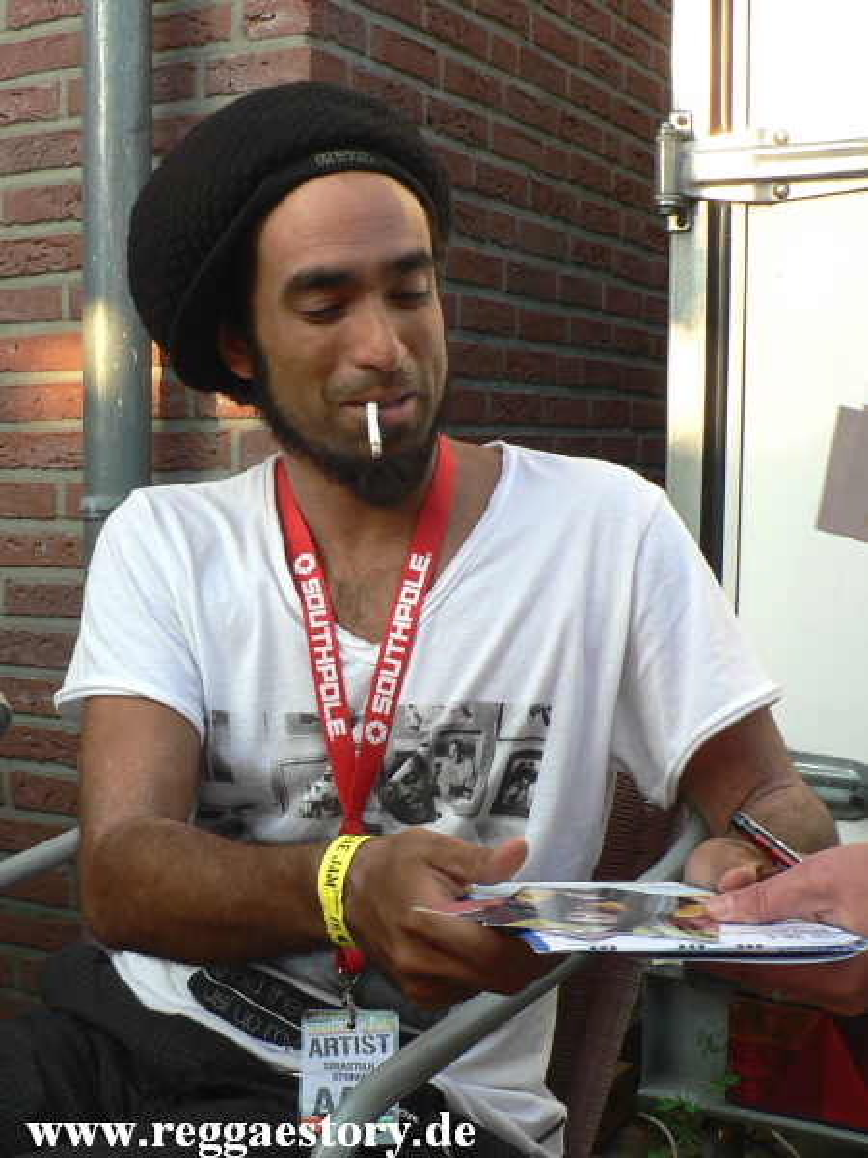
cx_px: 434
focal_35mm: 35
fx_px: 1170
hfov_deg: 40.7
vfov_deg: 52.6
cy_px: 579
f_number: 3.6
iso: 64
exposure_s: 1/80
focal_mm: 6
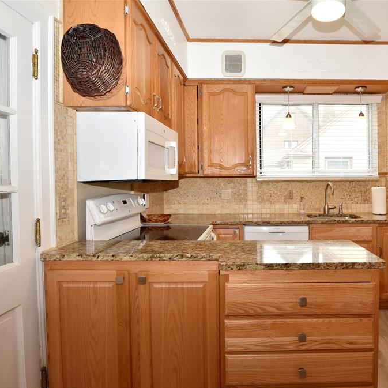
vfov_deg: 69.6
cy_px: 196
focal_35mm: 22
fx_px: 279
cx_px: 270
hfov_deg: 67.0
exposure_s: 1/60
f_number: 8
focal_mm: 17
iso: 800
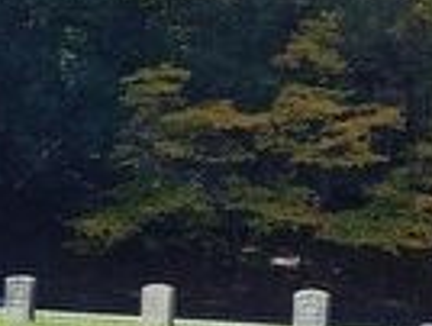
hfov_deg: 12.9
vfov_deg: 10.8
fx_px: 1713
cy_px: 274
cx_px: -377
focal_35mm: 137
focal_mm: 5.56
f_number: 1.8
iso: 100
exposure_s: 1/1208
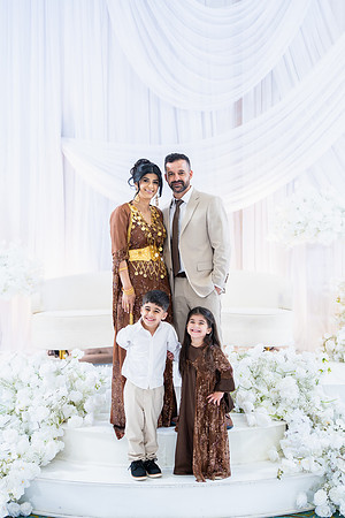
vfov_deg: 39.6
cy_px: 259
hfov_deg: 27.0
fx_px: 719
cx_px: 172
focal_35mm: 50
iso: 320
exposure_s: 1/160
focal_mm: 50
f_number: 2
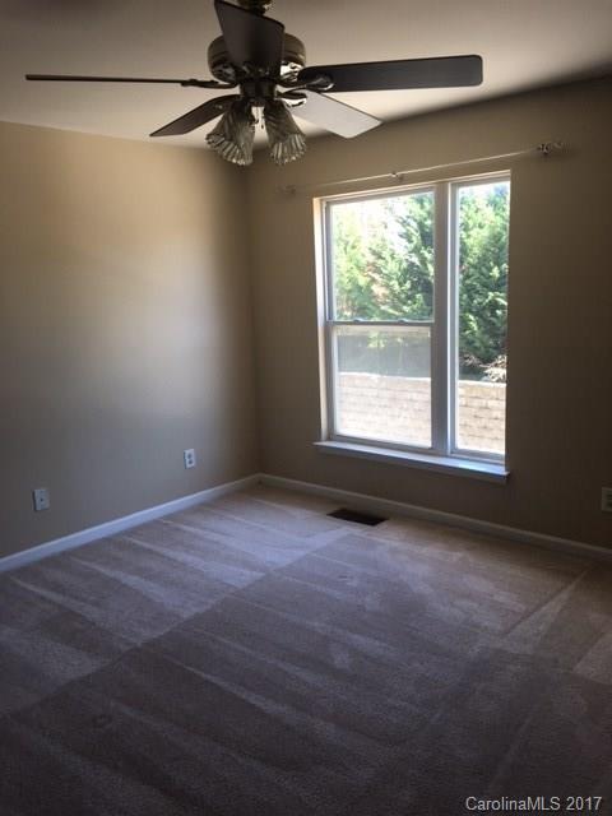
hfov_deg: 48.2
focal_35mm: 29
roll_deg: +2.8
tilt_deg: -9.2
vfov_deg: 61.7
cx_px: 306
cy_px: 408
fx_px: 684
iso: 25
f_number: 2.2
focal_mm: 4.15
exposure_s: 1/60
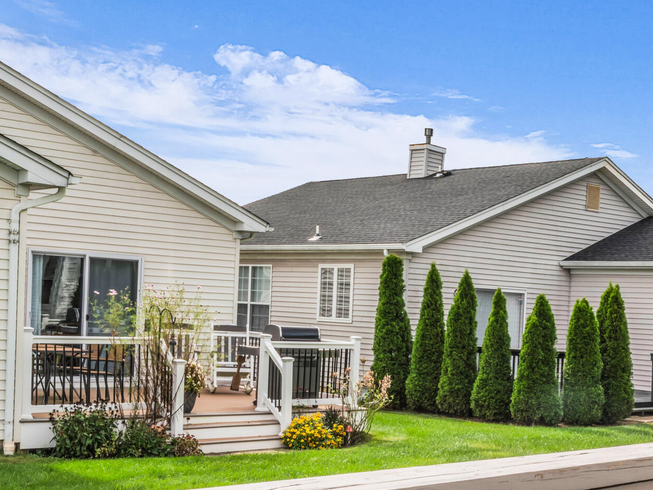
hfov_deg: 35.9
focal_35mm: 52
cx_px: 512
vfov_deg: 28.0
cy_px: 332
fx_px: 975
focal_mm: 22.3
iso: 100
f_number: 22
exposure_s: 1/25
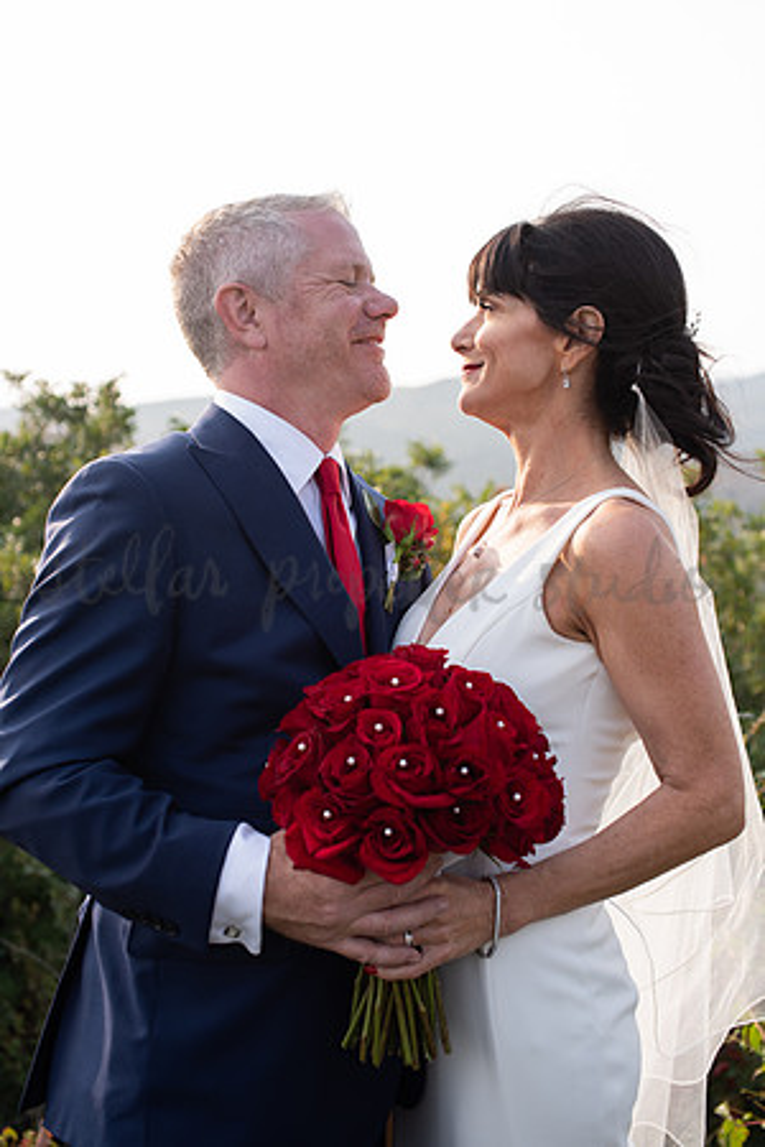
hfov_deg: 27.0
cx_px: 382
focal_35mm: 50
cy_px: 574
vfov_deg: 39.6
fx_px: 1594
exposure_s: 1/500
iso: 160
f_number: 4
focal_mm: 50
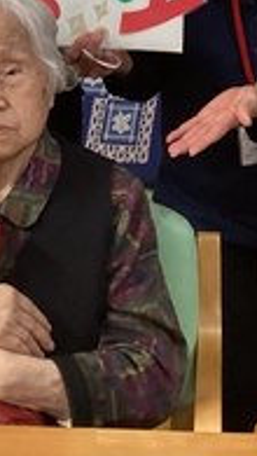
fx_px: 1257
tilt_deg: -4.5
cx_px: 7
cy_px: -56
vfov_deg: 19.6
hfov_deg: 11.6
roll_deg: +2.0
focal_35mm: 104
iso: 250
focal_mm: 3.3
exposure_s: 1/50
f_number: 2.4
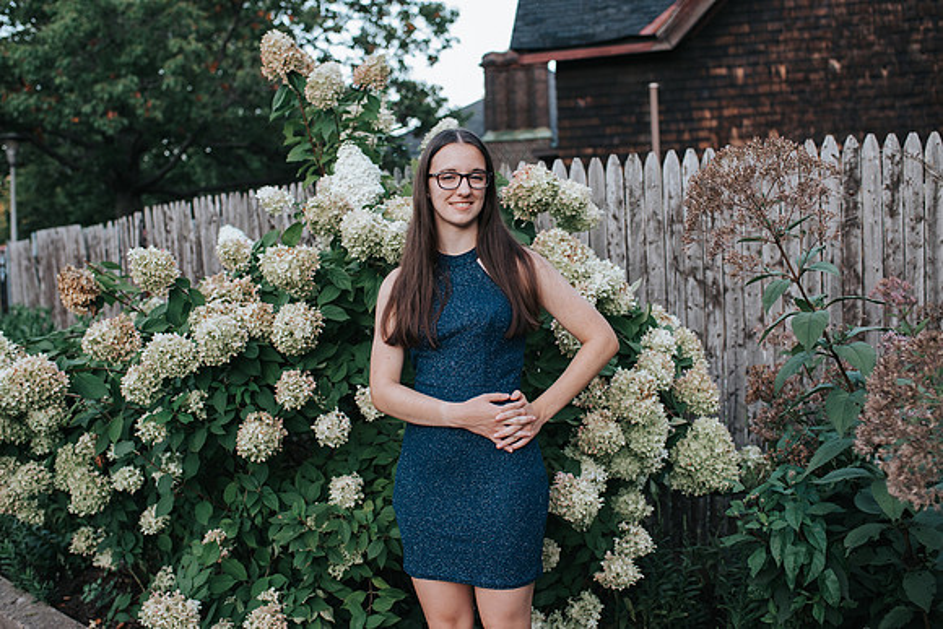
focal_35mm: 40
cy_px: 277
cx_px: 463
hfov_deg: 48.9
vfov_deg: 33.7
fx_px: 1038
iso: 640
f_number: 2.8
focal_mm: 35
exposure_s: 1/400
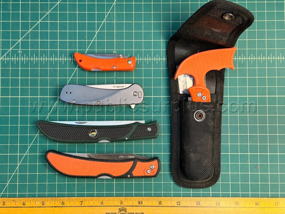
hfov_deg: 39.7
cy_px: 107
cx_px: 142
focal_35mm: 48
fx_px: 395
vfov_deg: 30.3
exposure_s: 1/158
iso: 80
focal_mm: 6.76
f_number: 1.78
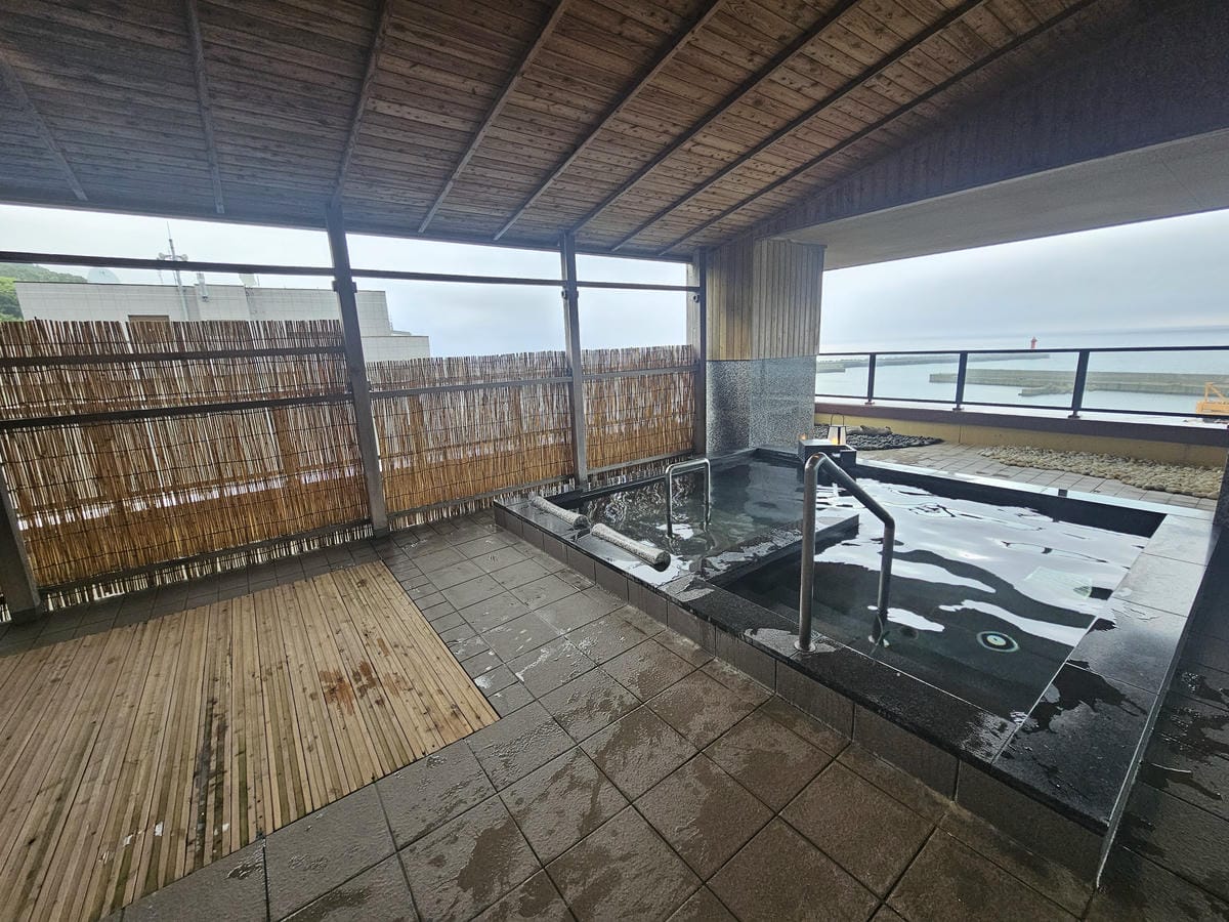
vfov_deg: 89.9
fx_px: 462
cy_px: 461
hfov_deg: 106.2
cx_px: 614
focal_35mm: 13
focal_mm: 2.2
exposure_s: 1/207
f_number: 2.2
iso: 125
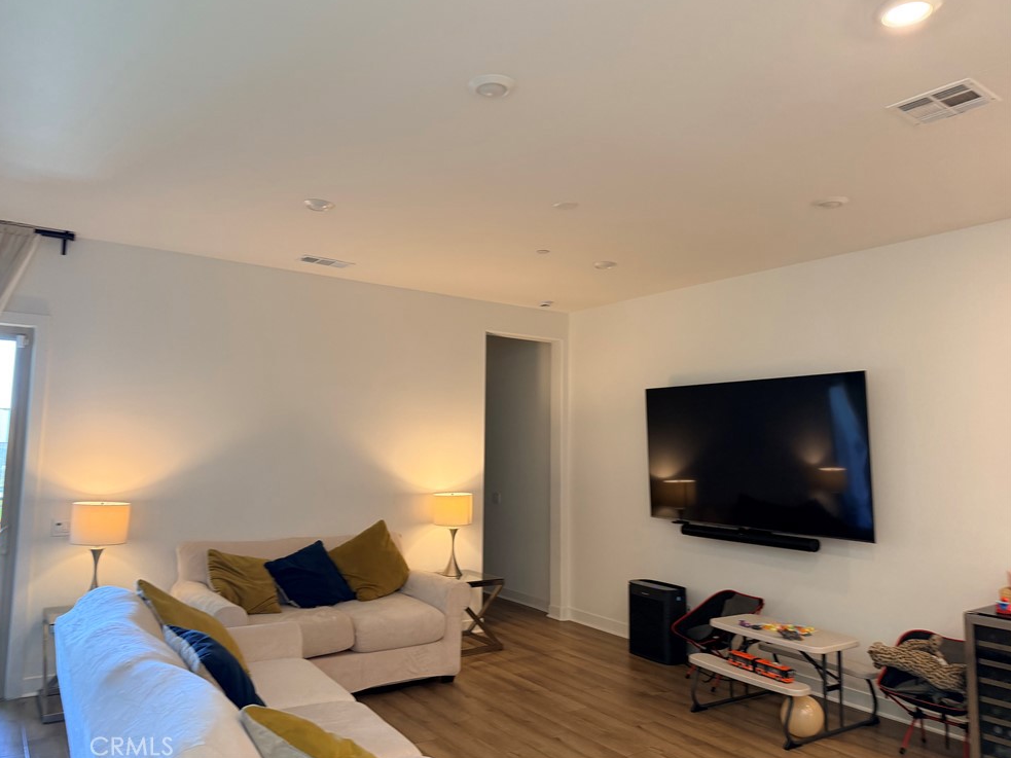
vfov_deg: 54.9
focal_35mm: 25
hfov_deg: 69.4
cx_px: 485
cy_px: 366
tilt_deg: +5.4
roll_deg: -1.0
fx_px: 730
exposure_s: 1/60
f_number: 1.78
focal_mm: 6.76
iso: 160
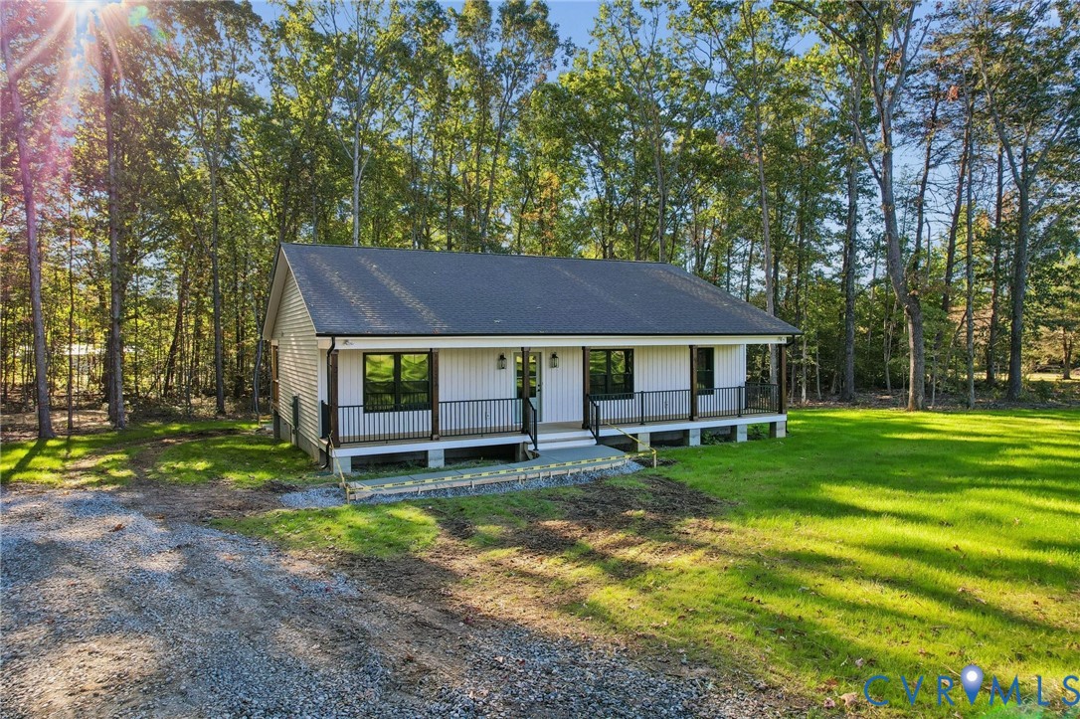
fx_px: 660
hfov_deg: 78.6
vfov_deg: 57.2
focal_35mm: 22
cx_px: 540
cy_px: 360
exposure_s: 1/350
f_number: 2.8
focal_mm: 8.4
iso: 100
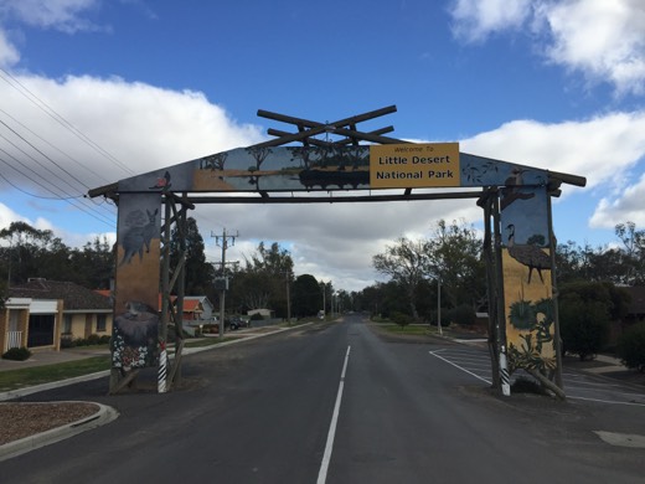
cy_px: 242
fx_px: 540
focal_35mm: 29
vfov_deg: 48.2
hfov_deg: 61.7
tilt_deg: +8.2
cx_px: 322
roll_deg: -0.2
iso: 32
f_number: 2.2
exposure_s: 1/1799
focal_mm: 4.15
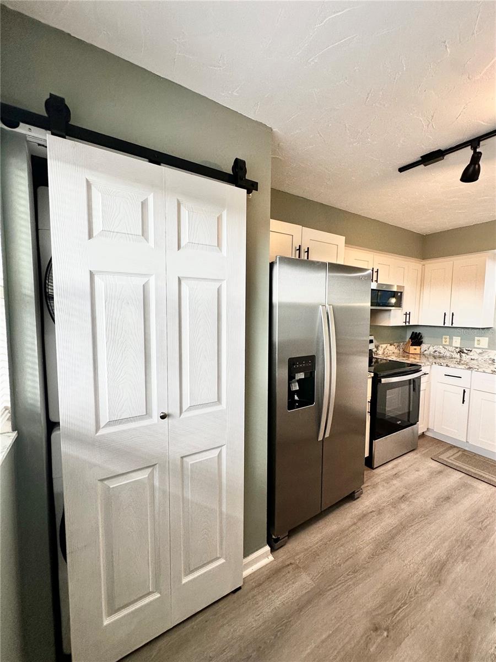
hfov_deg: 85.7
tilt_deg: -3.8
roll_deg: -1.8
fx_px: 267
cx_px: 248
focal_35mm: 14
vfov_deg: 102.1
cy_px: 331
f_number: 2.2
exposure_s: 1/120
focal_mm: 2.22
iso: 125
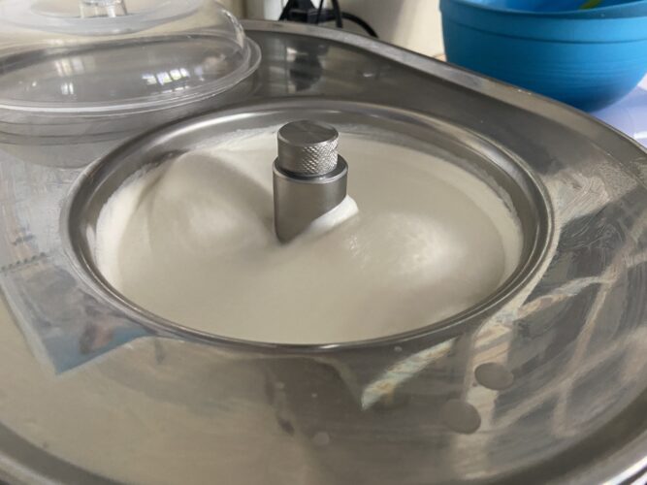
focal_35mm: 26
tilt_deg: -35.9
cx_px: 324
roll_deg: +0.7
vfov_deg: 53.0
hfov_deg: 67.3
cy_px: 242
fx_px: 486
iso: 320
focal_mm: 4.25
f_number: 1.8
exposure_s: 1/50
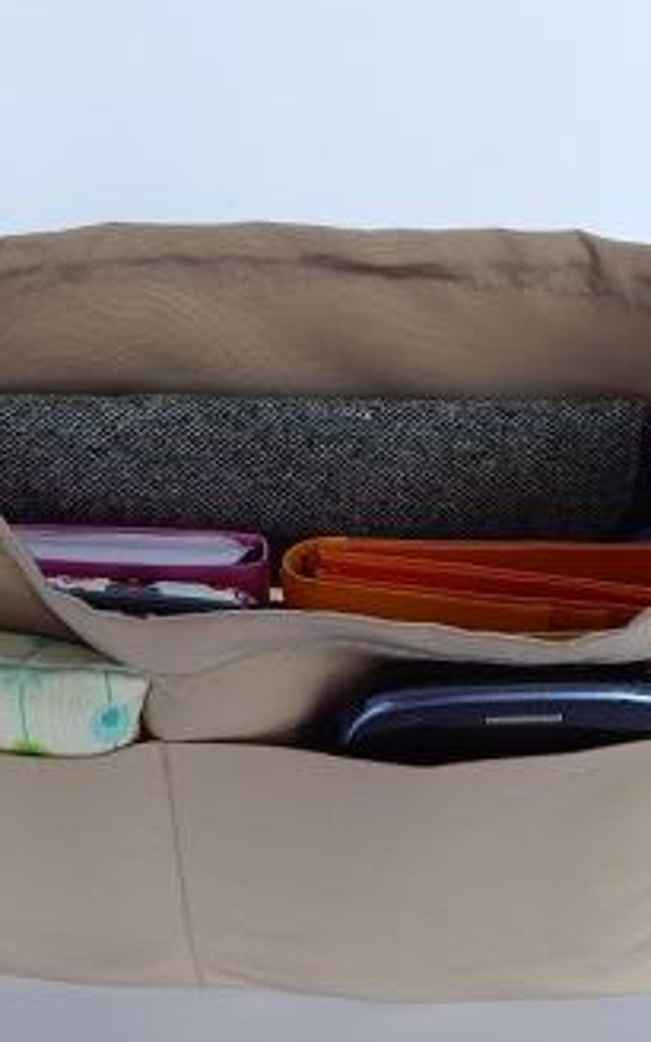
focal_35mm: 55
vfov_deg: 36.9
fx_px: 1561
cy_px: 521
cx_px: 295
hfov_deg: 23.5
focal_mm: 6.8
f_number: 3.4
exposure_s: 1/40
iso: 125
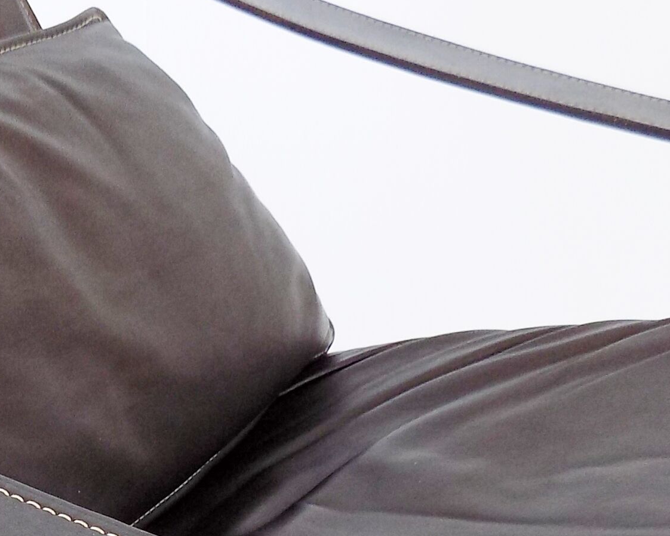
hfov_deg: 24.9
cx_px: 4
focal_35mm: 73
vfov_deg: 18.9
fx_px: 1448
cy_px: 756
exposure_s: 1/30
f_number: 3.1
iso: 125
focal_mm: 4
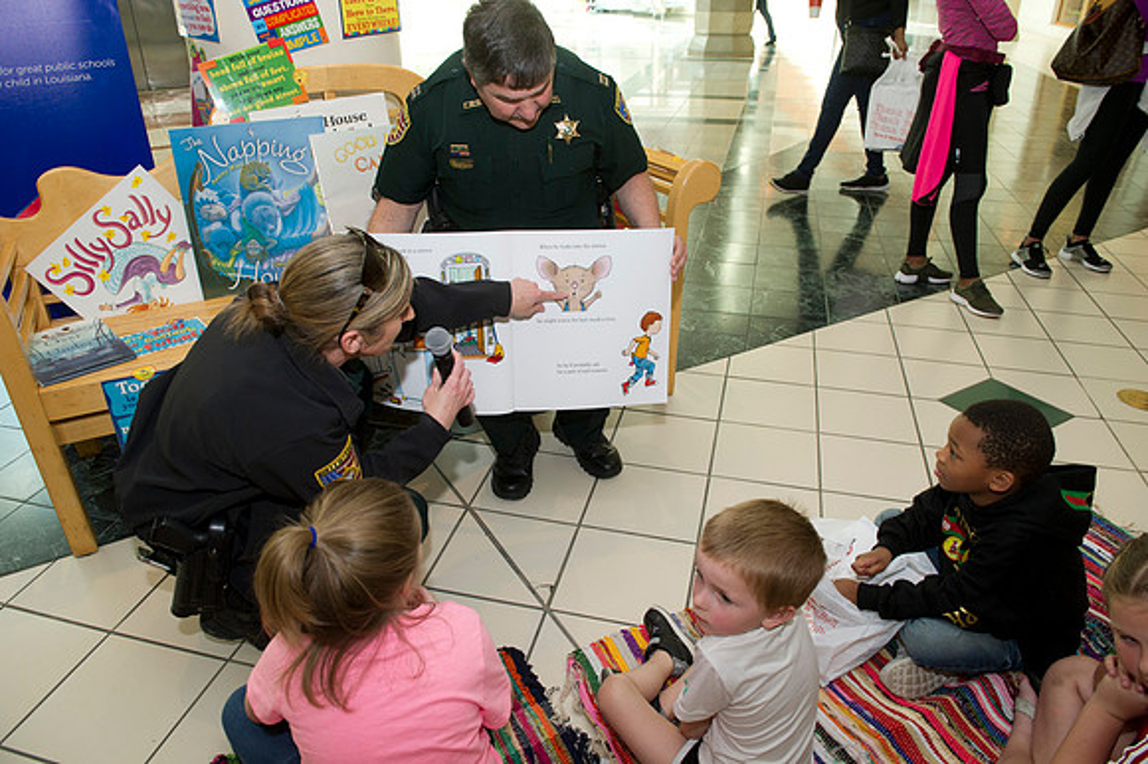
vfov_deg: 53.1
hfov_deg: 73.8
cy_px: 382
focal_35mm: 24
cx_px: 574
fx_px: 765
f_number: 5.6
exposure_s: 1/250
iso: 1250
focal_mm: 24
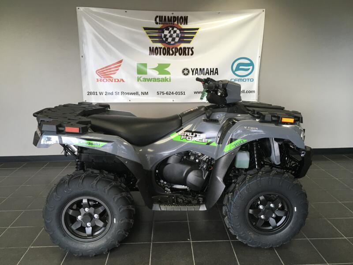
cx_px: 176
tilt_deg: -11.5
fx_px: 296
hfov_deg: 61.7
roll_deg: +0.8
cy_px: 132
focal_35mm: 29
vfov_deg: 48.2
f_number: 2.2
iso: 40
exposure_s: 1/30
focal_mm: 4.15
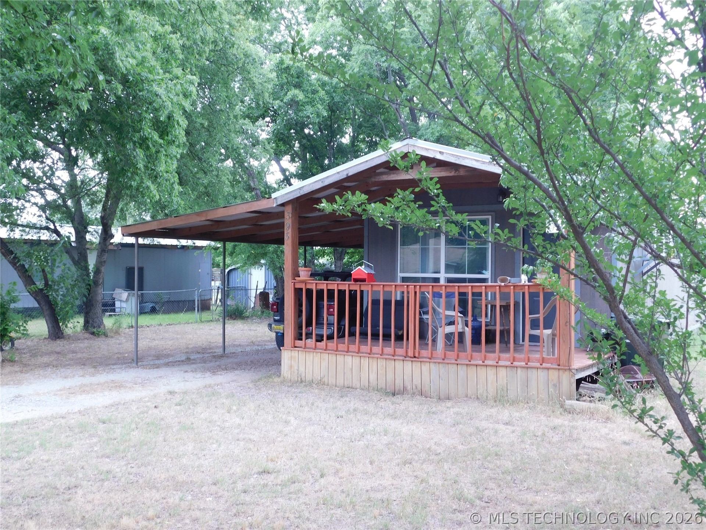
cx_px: 353
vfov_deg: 39.7
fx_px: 734
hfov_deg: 51.4
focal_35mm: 36
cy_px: 265
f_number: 3.5
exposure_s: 1/60
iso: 125
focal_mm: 6.3
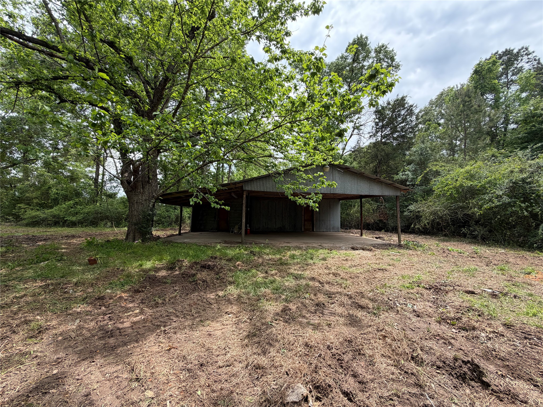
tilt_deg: +4.0
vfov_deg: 85.7
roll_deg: -0.3
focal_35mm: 14
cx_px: 272
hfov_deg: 102.1
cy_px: 204
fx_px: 220
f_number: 2.2
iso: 40
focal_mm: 2.22
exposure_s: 1/502
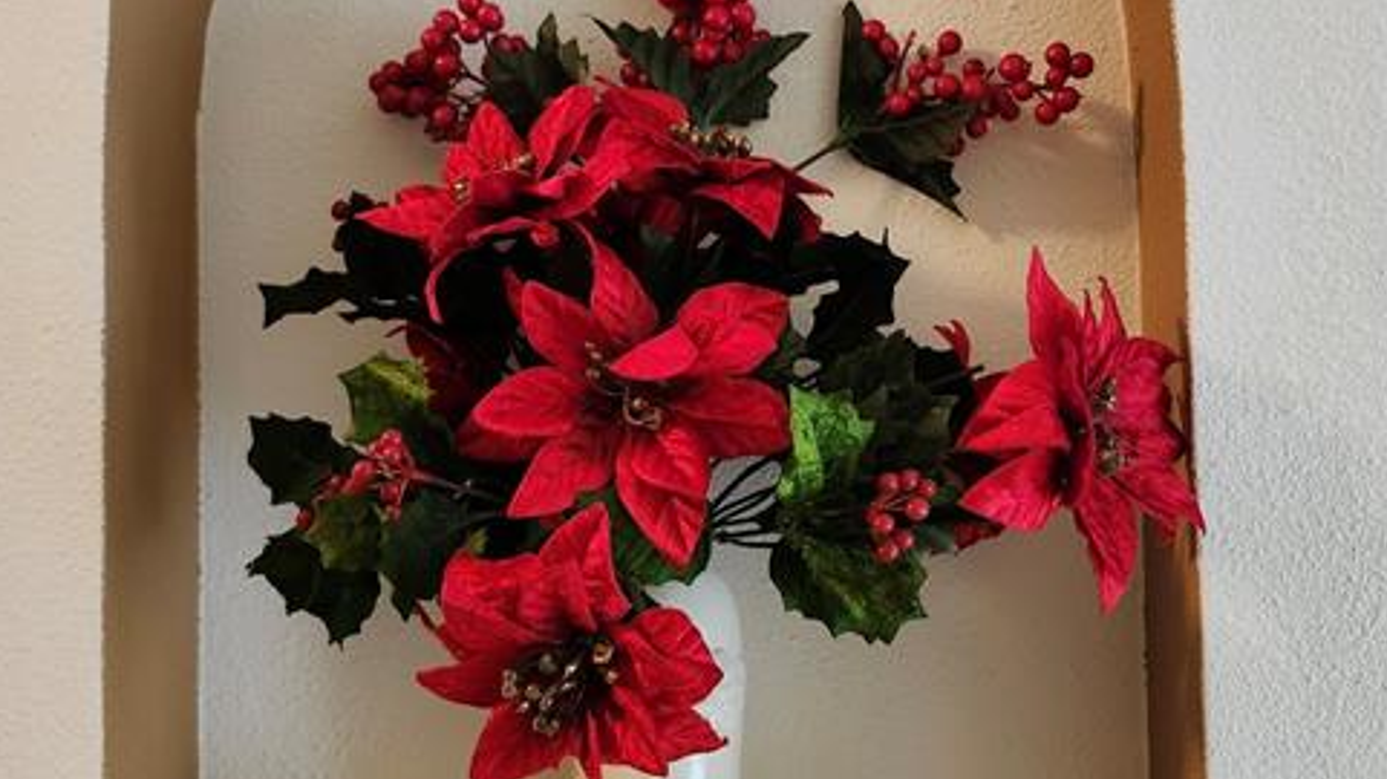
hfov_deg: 50.5
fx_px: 1470
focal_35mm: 40
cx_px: 722
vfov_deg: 29.6
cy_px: 364
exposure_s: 1/60
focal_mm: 5.54
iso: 640
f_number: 1.8
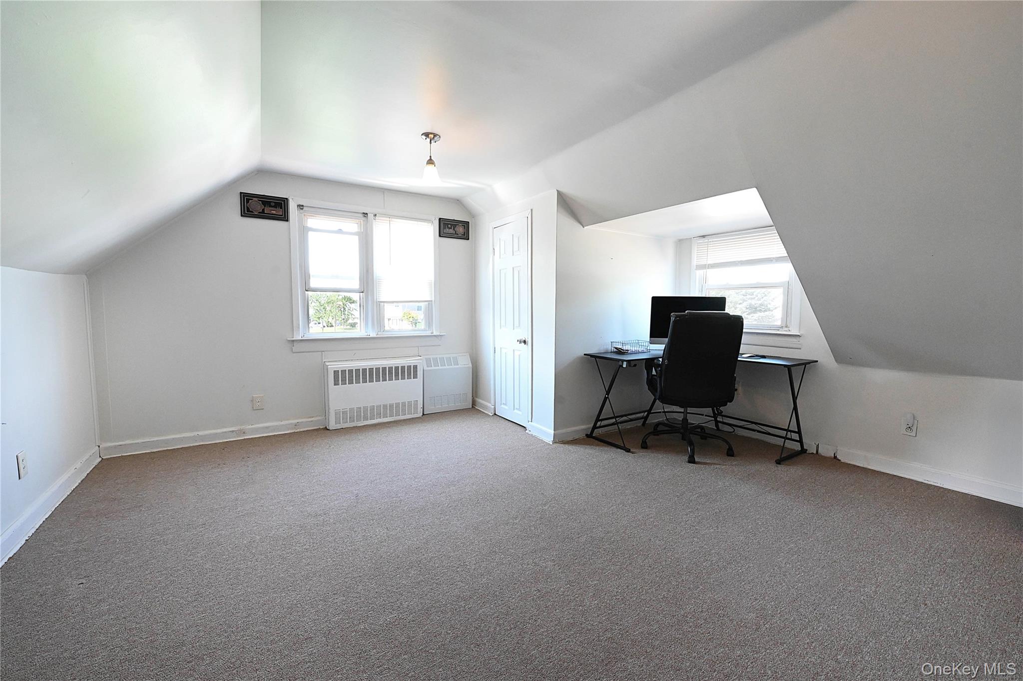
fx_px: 398
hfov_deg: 104.3
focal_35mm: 14
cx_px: 512
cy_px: 340
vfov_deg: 81.1
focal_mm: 14
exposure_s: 1/1000
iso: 4000
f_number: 9
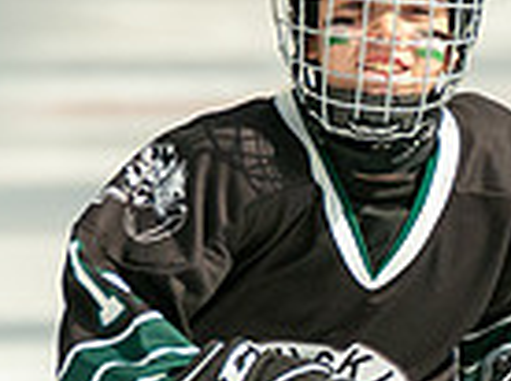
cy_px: 425
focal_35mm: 1232
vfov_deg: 1.2
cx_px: 495
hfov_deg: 1.6
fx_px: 18155
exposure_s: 1/4000
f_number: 3.5
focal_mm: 234
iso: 1600
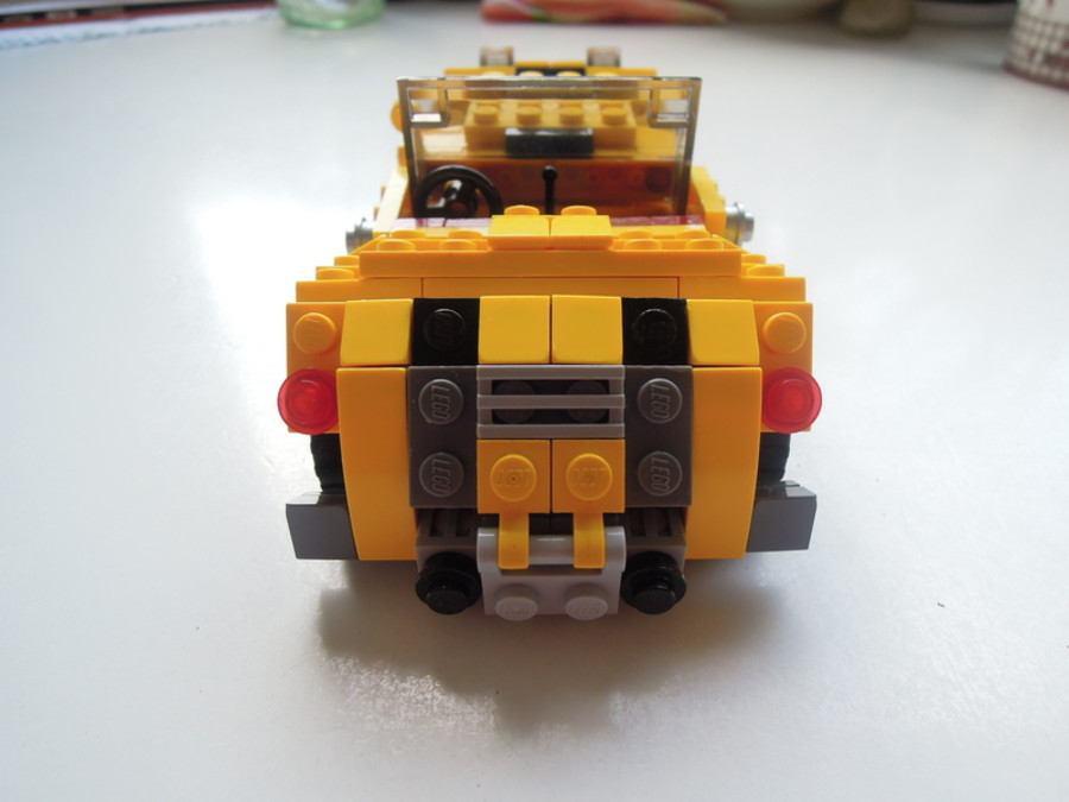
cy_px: 401
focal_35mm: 24
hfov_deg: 71.6
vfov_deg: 56.8
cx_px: 534
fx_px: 741
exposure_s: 1/100
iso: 160
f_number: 2.8
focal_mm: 4.3
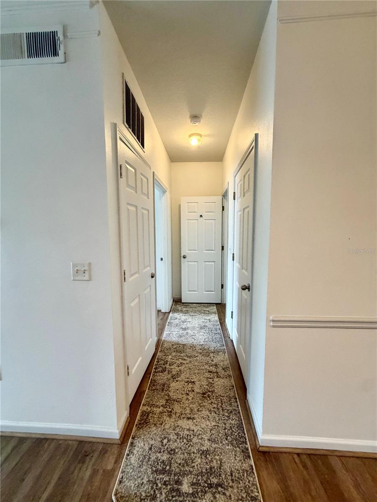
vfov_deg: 102.1
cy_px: 251
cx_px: 188
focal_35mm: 14
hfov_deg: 85.7
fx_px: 203
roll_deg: +0.6
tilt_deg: -4.7
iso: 320
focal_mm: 2.22
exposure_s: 1/120
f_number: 2.2
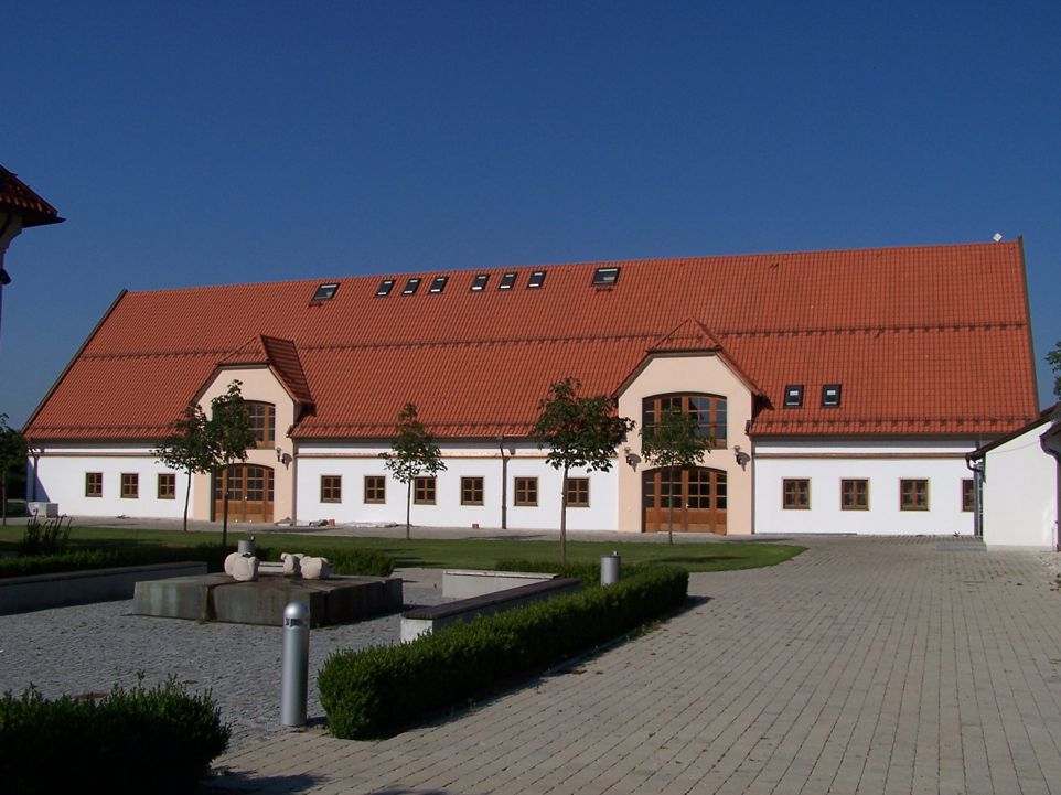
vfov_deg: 37.7
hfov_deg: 49.0
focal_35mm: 38
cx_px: 530
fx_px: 1164
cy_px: 398
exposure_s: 1/1000
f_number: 5.6
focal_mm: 6.3
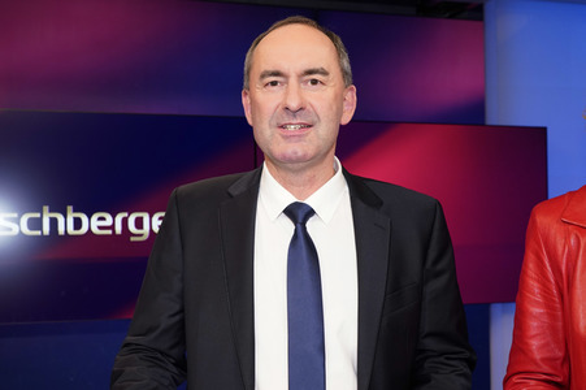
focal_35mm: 34
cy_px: 195
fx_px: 553
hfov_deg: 55.8
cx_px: 293
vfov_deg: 38.8
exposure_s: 1/125
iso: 2000
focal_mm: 34
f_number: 5
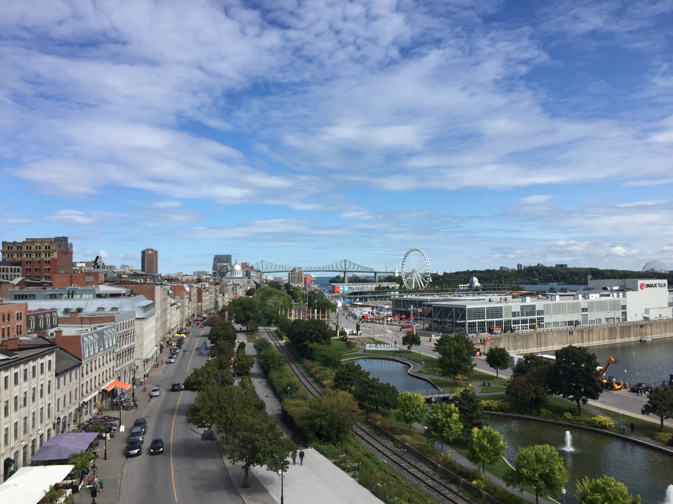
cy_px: 252
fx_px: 564
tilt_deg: +2.0
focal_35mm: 29
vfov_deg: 48.2
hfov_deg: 61.7
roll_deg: +0.5
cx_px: 336
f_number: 2.2
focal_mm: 4.15
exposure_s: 1/2198
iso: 32
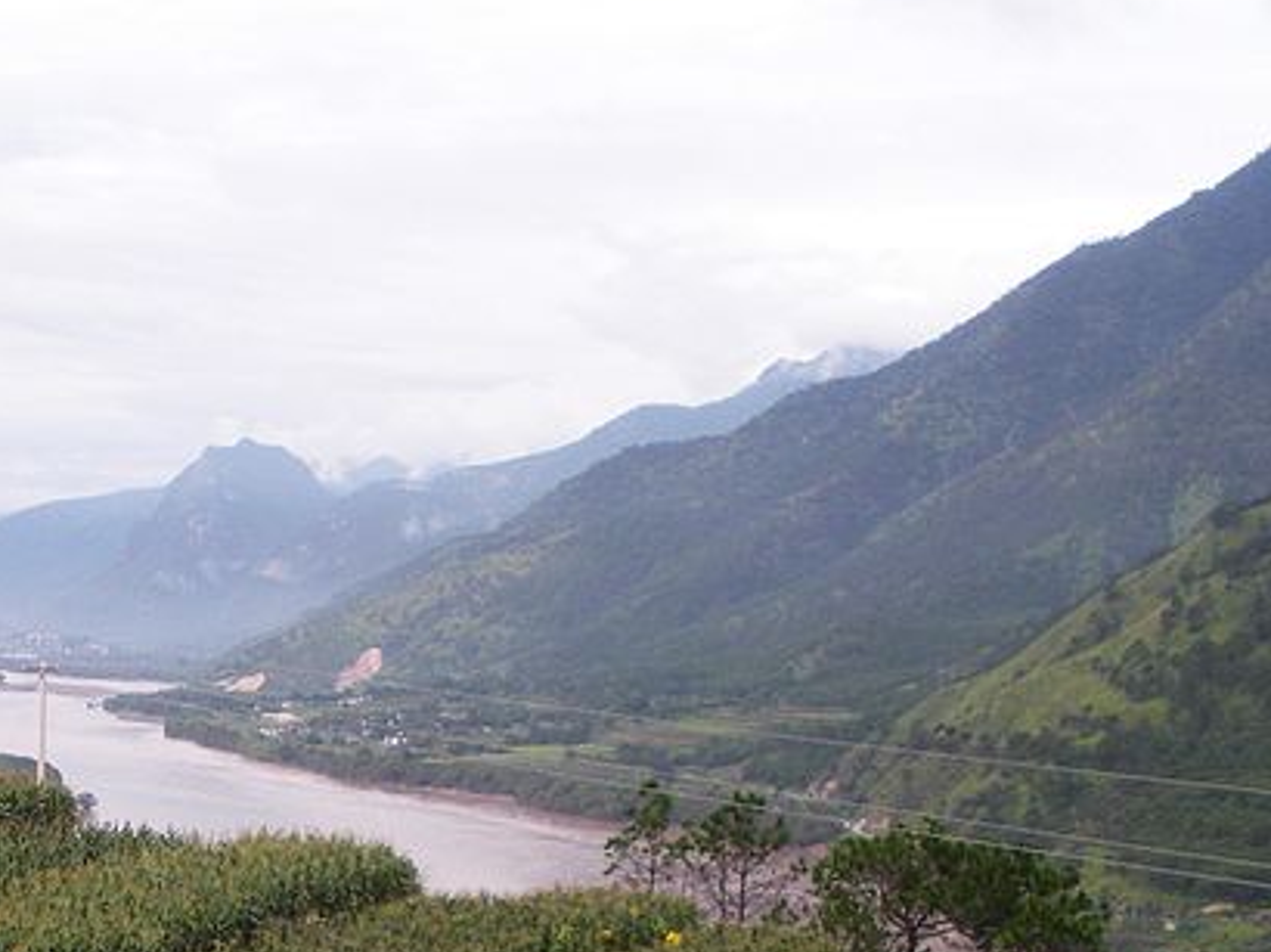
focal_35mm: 90
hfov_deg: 21.3
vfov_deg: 16.3
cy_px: 794
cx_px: 133
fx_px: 3303
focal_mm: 6.3
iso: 64
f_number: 3.5
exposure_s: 1/323
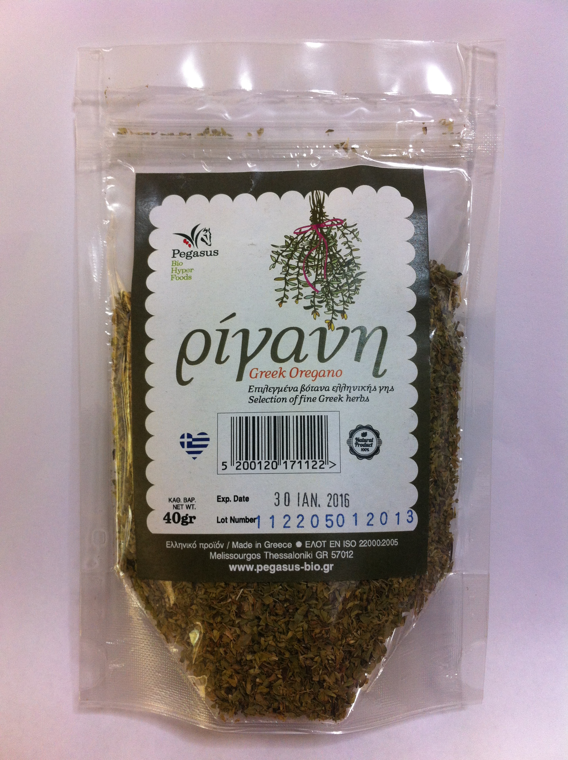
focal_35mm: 35
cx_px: 284
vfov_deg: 52.7
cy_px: 380
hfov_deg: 40.6
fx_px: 768
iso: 80
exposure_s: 1/15
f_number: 2.8
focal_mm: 3.85
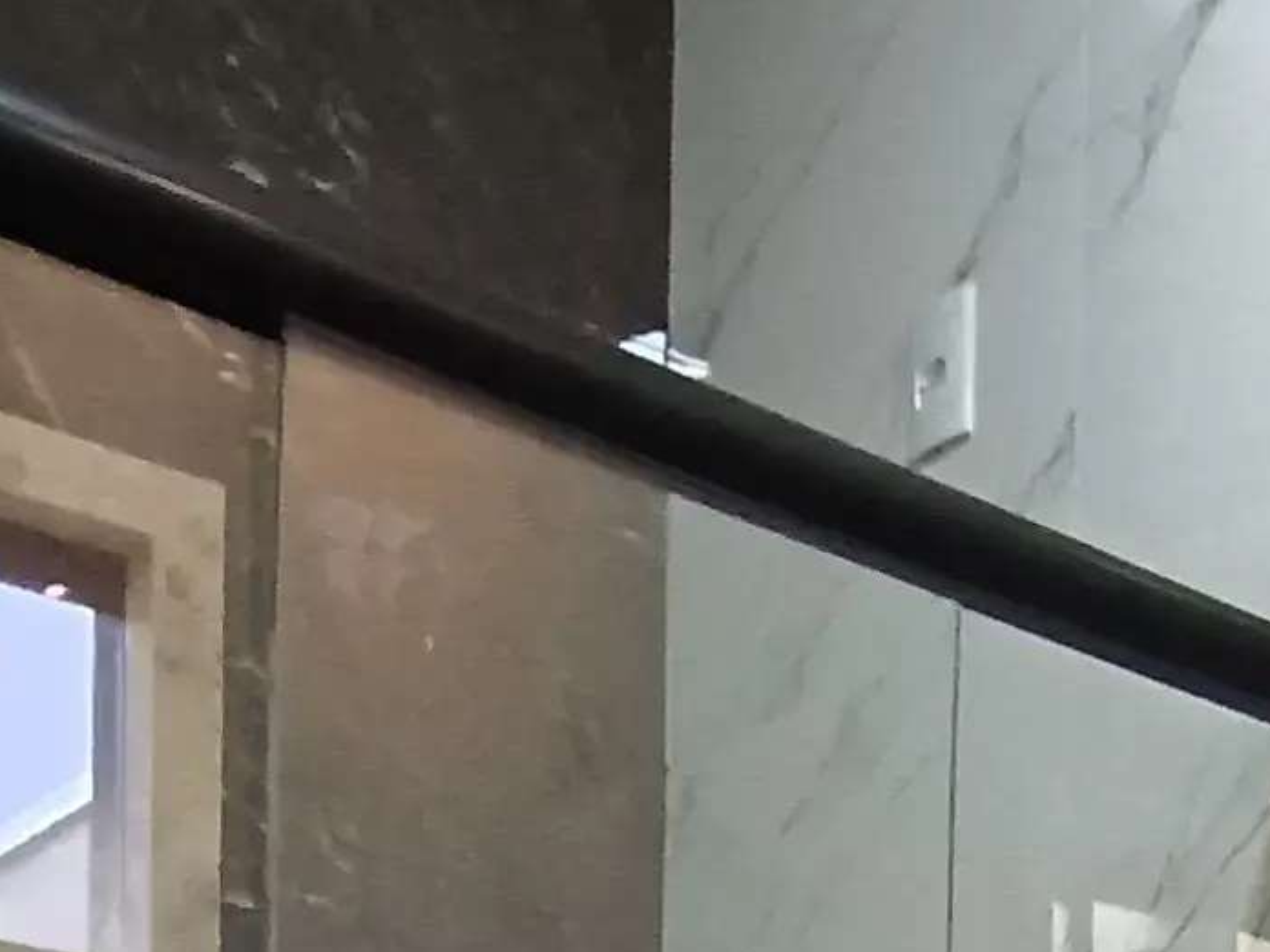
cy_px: 1793
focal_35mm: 61
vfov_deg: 18.1
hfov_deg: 30.2
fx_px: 2238
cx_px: 1164
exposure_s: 1/60
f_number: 2.2
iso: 917
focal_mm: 1.64
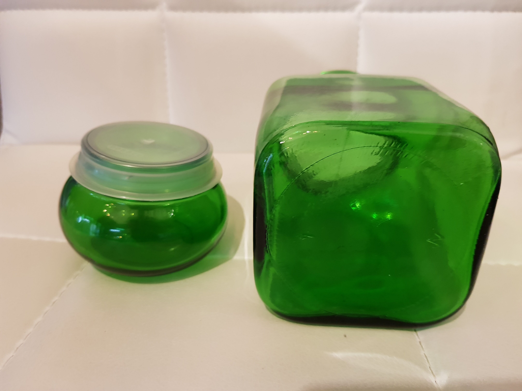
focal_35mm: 26
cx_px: 261
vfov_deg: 53.1
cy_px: 196
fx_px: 392
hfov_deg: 67.3
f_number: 1.7
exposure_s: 1/33
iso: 160
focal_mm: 4.2
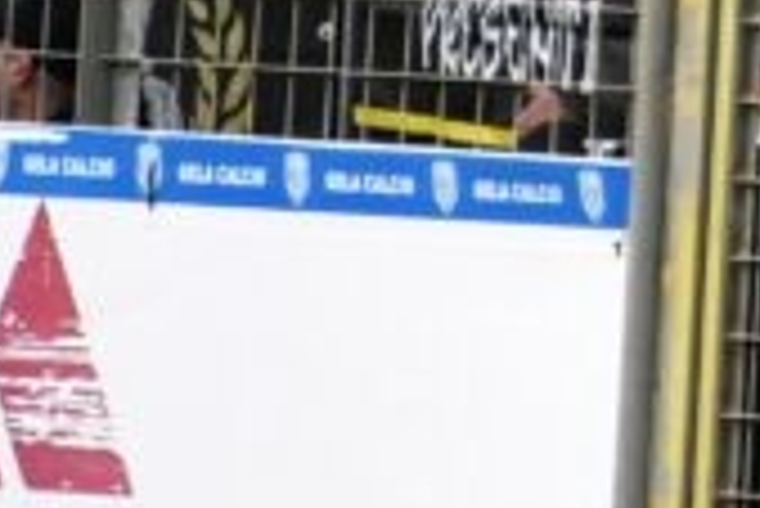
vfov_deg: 0.7
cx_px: 2258
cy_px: -836
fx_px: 40102
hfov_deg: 1.1
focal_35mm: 1898
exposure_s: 1/800
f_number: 6
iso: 1250
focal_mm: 200
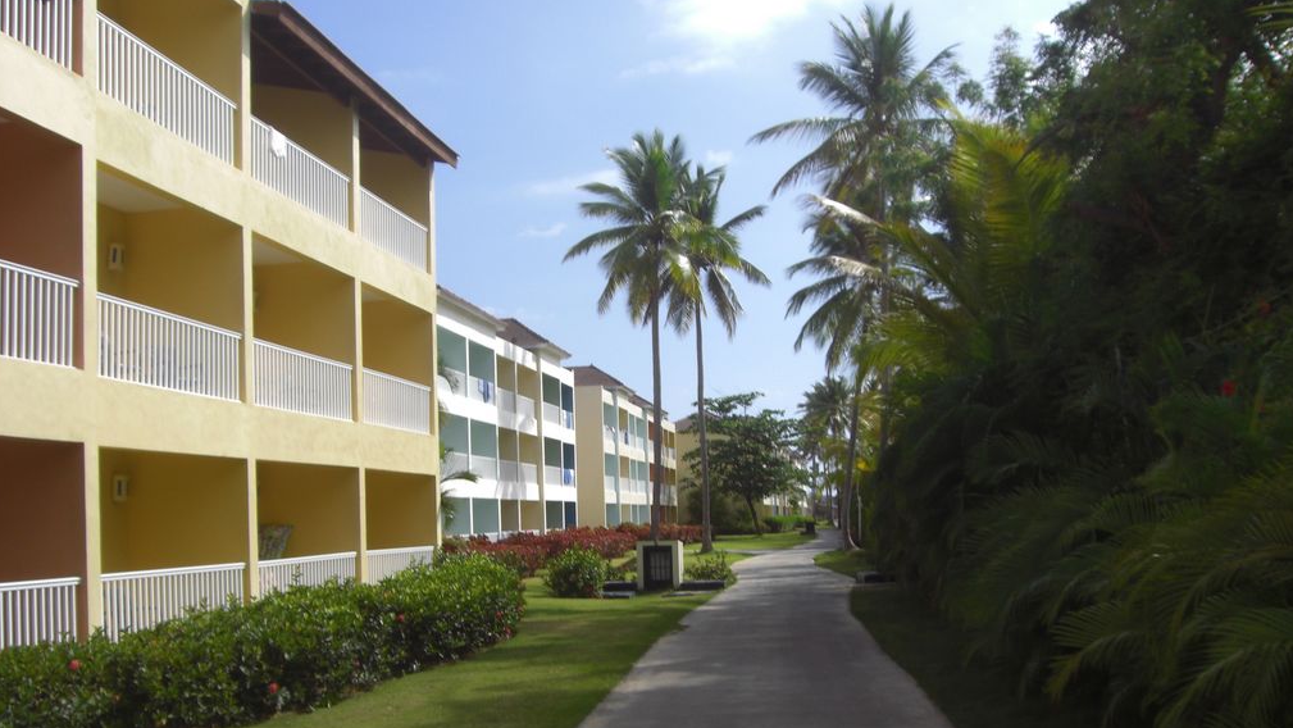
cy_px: 468
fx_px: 1440
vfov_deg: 28.2
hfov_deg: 48.3
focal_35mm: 42
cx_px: 650
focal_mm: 6.2
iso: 64
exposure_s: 1/160
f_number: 8
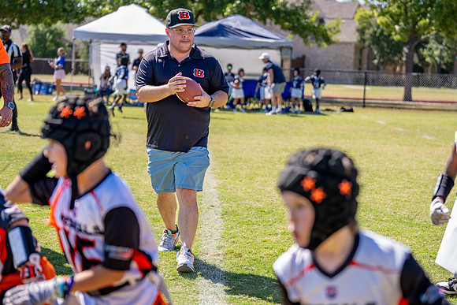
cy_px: 179
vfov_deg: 16.2
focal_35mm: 84
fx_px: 1068
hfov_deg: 24.1
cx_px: 248
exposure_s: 1/1000
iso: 160
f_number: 2.8
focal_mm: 70
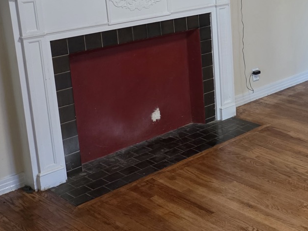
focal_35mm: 59
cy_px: 26
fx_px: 525
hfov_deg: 28.8
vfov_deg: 24.2
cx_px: 358
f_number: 1.7
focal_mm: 6.25
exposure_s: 1/53
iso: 400
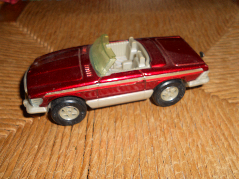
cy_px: 90
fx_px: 221
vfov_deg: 44.2
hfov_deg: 56.8
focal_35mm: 32
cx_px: 120
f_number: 8.8
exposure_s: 1/25
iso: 80
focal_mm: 5.8
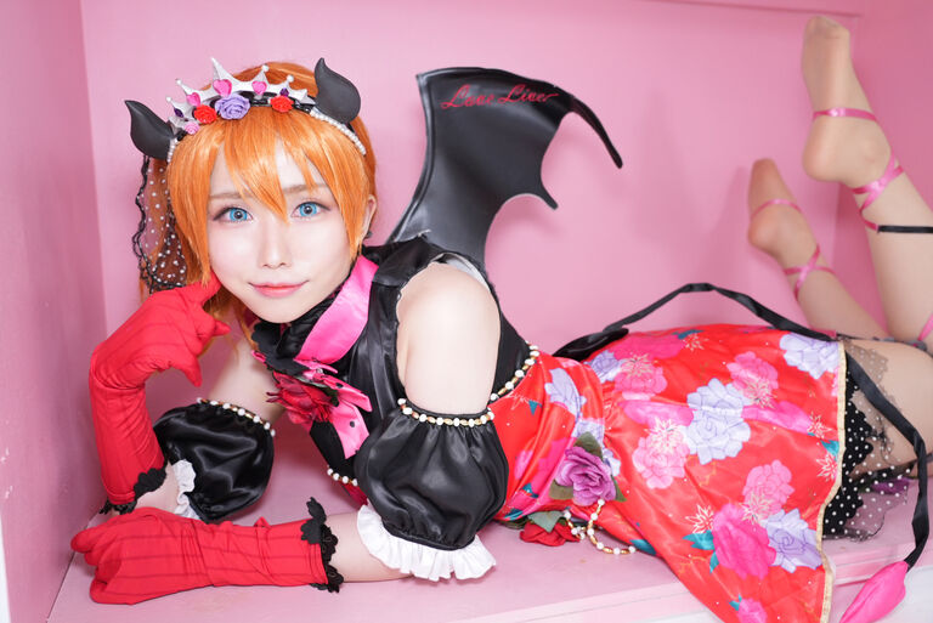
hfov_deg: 65.4
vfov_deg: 46.5
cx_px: 466
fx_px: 726
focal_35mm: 28
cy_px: 312
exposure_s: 1/160
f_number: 4
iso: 1000
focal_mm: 28
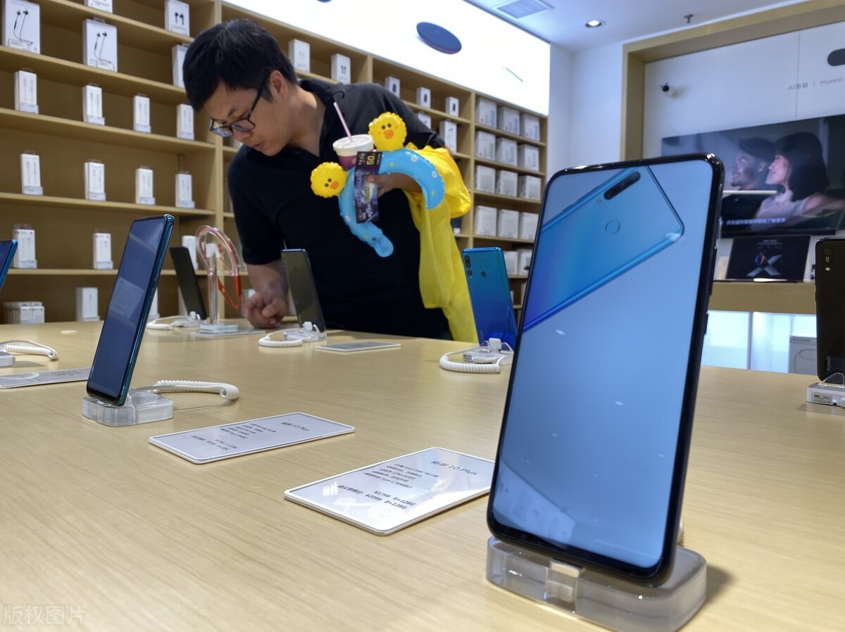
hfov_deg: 67.3
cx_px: 422
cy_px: 316
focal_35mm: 26
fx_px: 634
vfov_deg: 53.0
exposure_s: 1/100
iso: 32
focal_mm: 4.25
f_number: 1.8
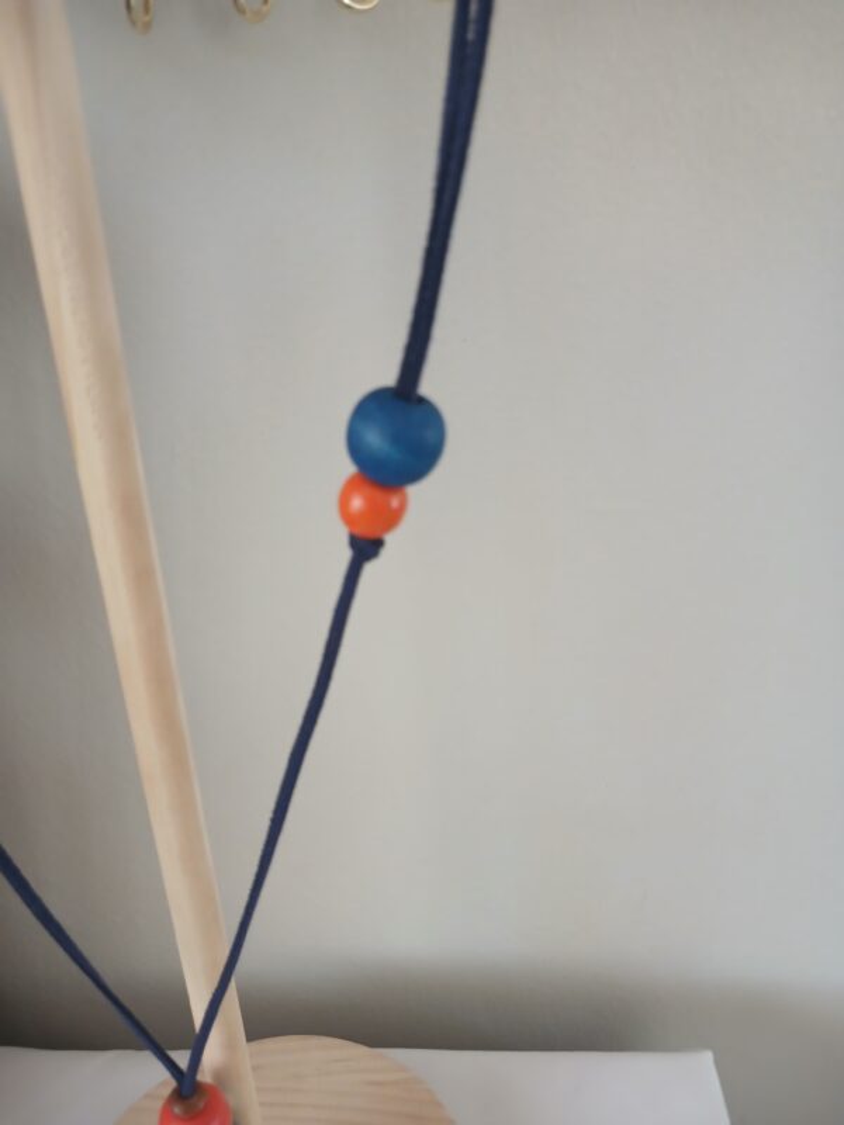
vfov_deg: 65.3
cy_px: 562
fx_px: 878
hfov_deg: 51.4
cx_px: 422
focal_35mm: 27
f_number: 1.8
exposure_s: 1/33.3
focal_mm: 3.98
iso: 320
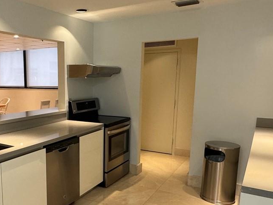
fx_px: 276
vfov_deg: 40.5
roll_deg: +0.7
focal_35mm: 35
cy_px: 126
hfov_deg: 50.2
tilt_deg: -10.1
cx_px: 64
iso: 250
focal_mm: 2.22
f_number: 2.2
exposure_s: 1/60
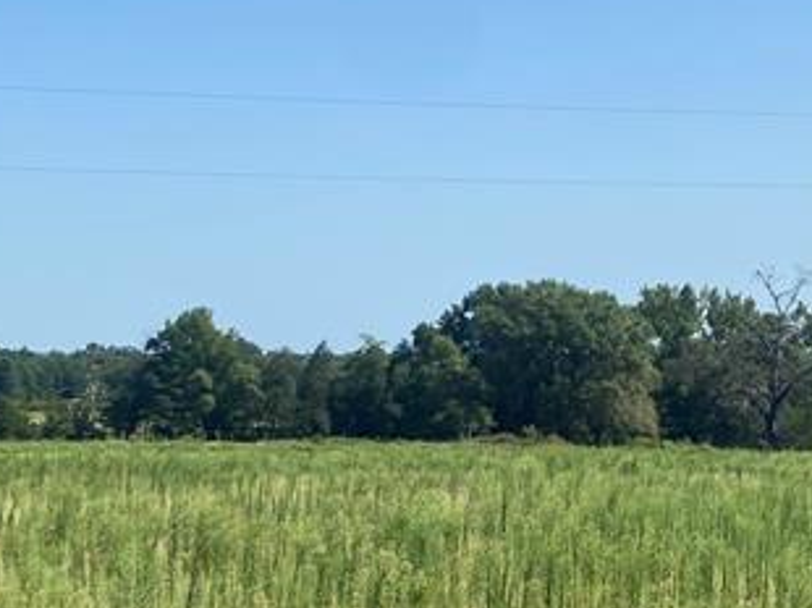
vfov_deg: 17.1
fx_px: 2016
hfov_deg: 22.4
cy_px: 425
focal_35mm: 86
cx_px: 673
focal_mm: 4.25
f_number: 1.8
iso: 32
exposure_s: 1/3401
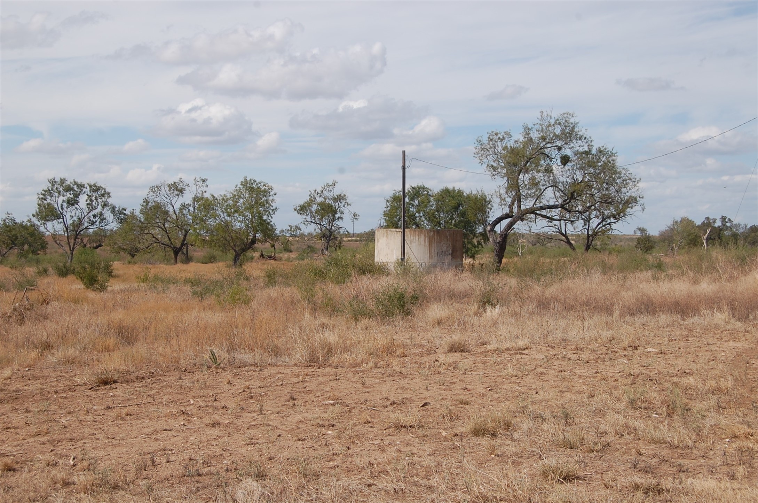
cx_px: 379
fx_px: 1103
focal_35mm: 52
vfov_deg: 25.7
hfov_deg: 37.9
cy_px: 252
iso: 200
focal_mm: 35
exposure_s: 1/400
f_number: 10
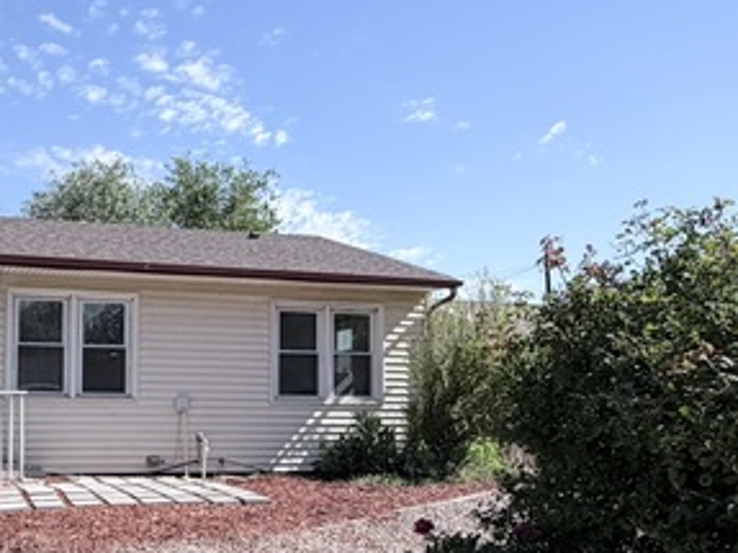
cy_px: 378
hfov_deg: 45.7
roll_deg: +0.2
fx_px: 831
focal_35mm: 39
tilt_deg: +2.6
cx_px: 157
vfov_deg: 36.3
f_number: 2.2
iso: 25
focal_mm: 2.22
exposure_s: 1/770
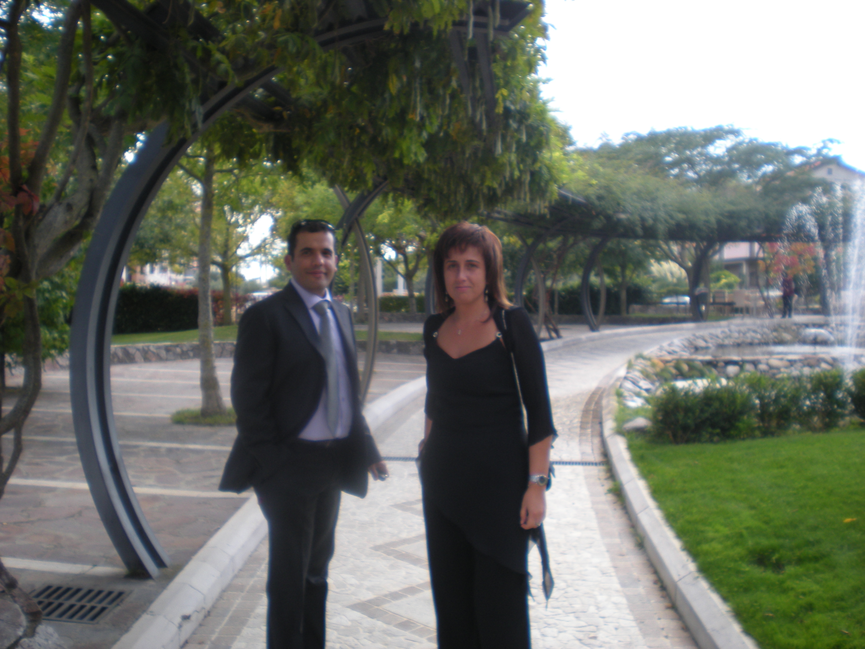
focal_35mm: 38
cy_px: 324
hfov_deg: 49.0
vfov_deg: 37.7
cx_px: 432
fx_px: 950
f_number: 3.1
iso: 64
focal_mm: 6.3
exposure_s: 1/178
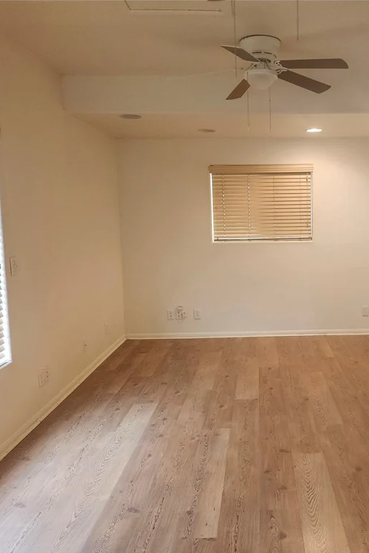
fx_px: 492
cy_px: 277
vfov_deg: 58.7
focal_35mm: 32
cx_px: 287
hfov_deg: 39.7
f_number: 1.8
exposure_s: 1/120
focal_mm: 5.54
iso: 800
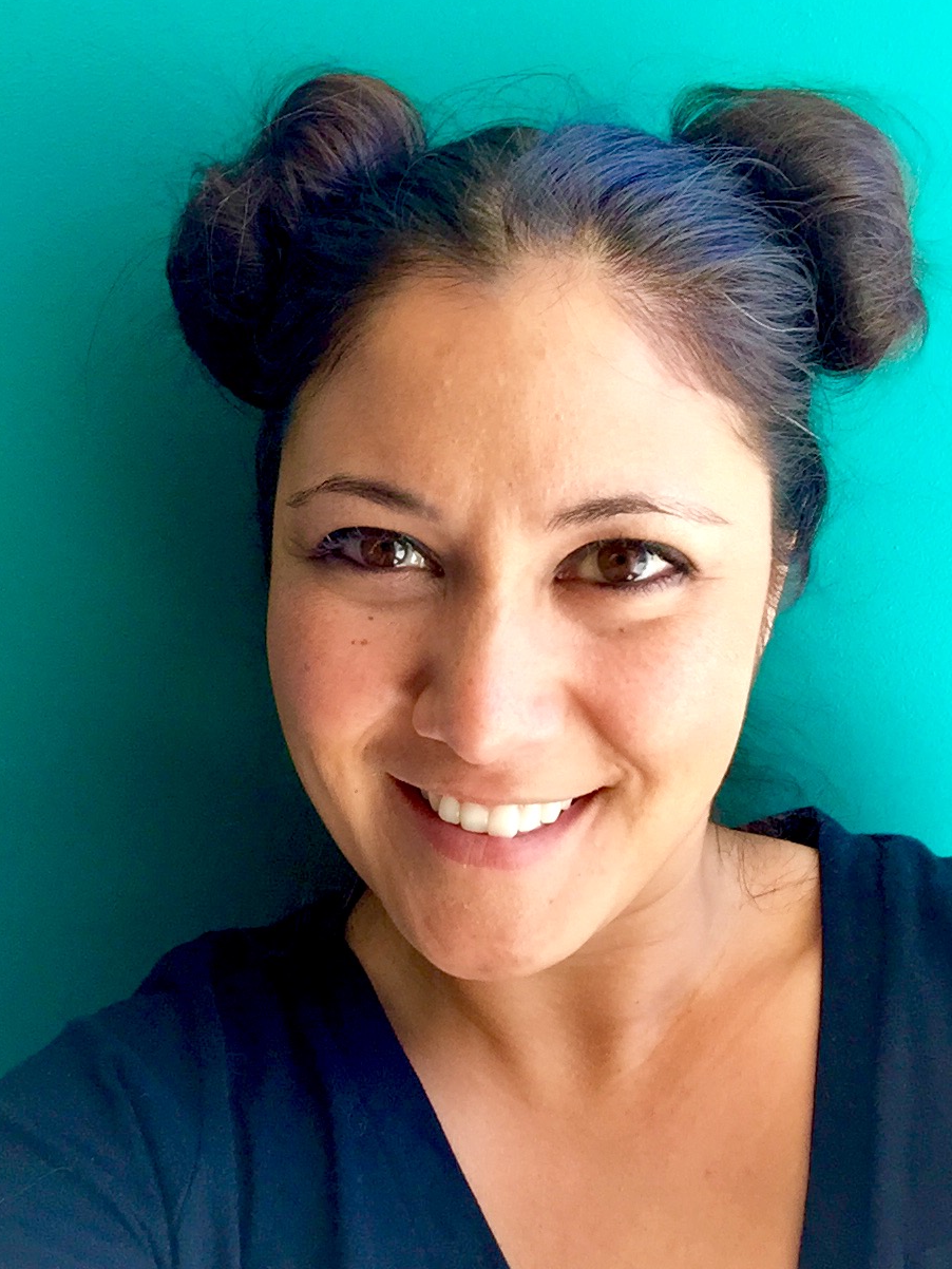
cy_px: 644
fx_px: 1210
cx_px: 479
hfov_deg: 43.0
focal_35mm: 33
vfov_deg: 55.3
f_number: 2.2
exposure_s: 1/120
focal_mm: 2.65
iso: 50
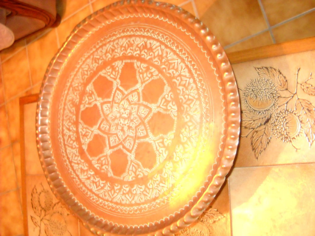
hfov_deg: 45.8
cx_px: 158
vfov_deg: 35.1
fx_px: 373
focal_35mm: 41
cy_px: 118
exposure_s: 1/12
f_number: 3.1
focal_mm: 6.72
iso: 800
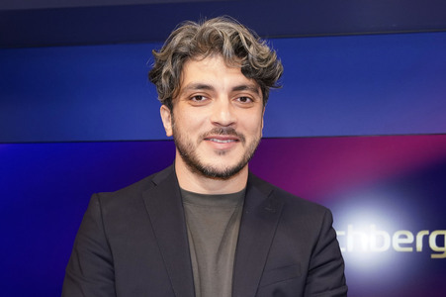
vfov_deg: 41.1
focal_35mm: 32
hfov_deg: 58.8
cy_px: 148
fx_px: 396
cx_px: 223
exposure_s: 1/125
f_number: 5
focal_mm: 32
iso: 2000
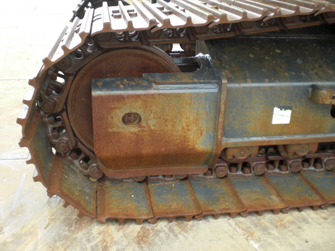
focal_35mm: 38
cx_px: 168
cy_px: 126
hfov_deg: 49.0
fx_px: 368
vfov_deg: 37.7
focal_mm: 6.3
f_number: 3.1
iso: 200
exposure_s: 1/125
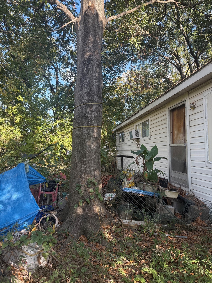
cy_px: 142
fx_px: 196
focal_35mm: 24
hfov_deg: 56.8
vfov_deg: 71.6
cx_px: 106
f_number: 1.78
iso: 100
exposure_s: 1/521
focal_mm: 6.76
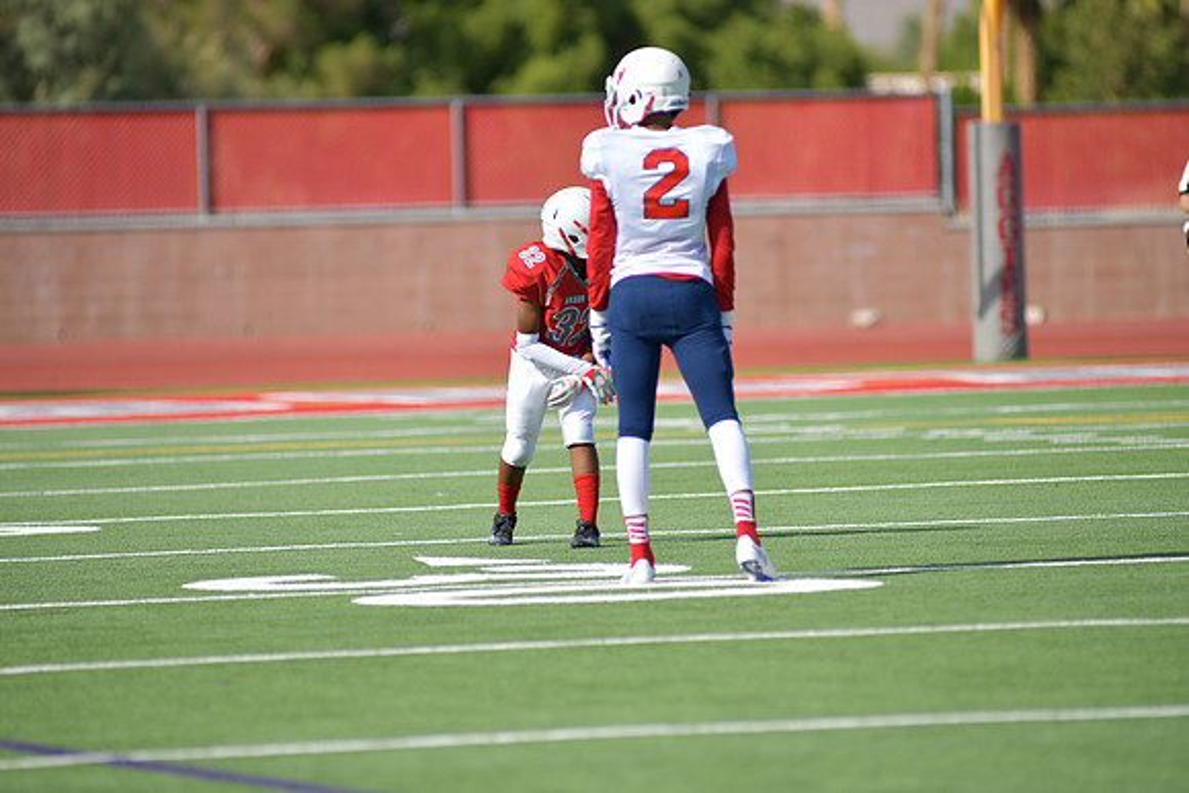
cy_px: 396
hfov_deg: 6.9
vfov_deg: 4.6
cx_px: 594
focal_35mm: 300
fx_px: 9910
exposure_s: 1/2000
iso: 90
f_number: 3.5
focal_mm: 300
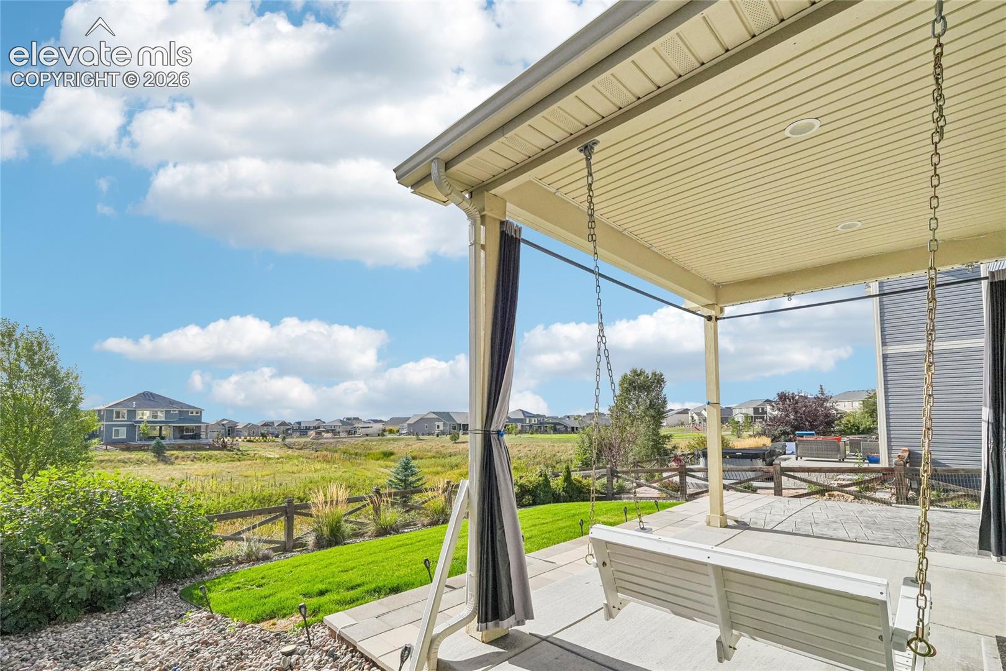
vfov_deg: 77.3
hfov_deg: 100.4
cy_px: 336
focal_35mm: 15
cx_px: 503
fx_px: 419
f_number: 8
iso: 800
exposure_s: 1/4000
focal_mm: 10
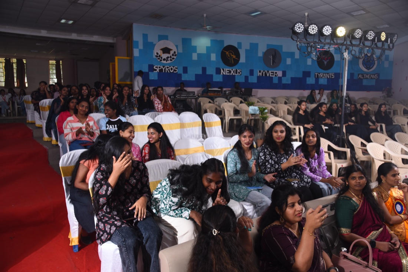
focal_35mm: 24
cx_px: 204
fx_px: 272
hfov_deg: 73.7
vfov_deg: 53.2
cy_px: 136
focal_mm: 24
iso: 400
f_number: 6.3
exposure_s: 1/125
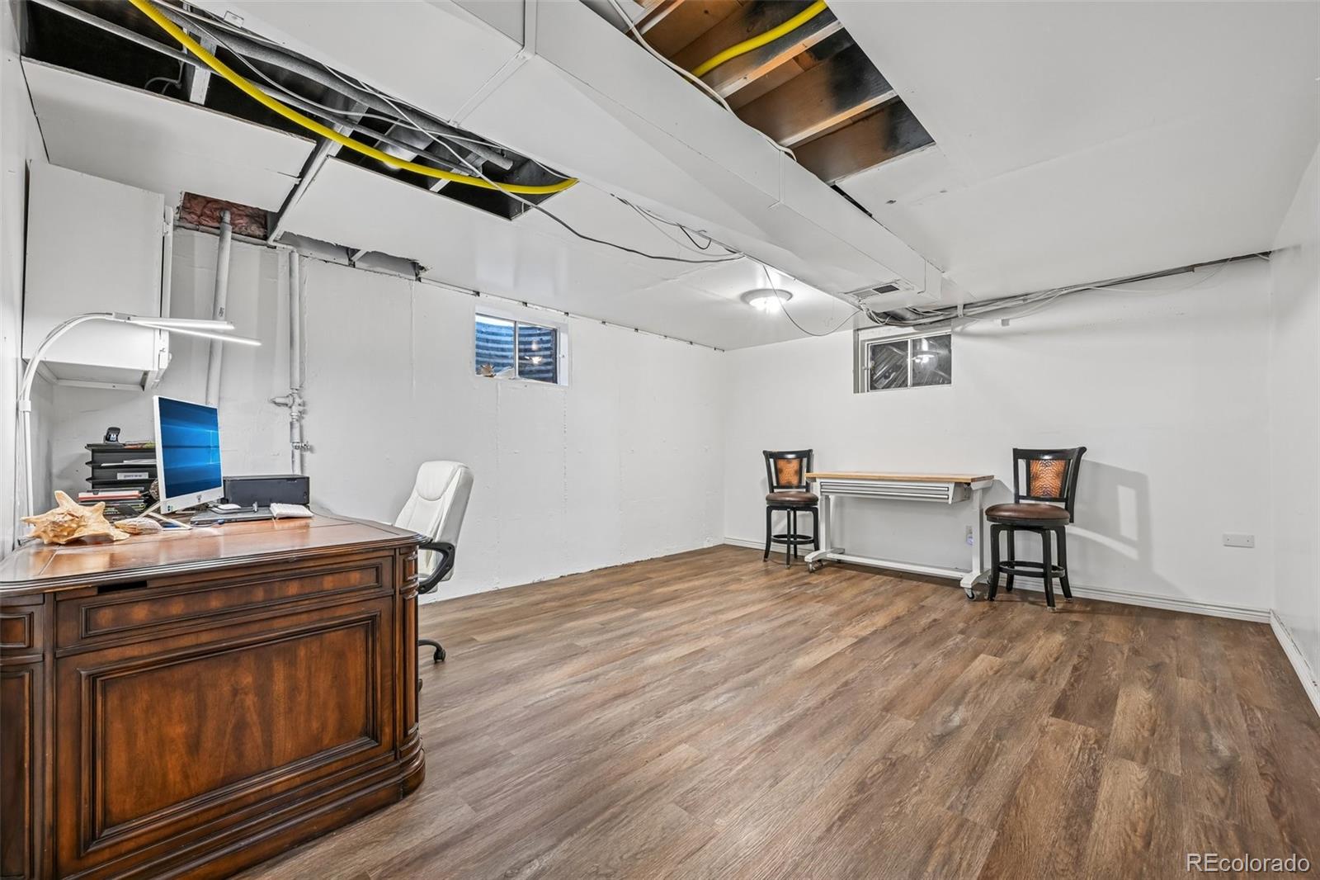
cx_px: 660
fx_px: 513
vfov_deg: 81.2
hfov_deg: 104.3
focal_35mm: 14
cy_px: 440
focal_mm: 14
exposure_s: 1/6
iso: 400
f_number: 9
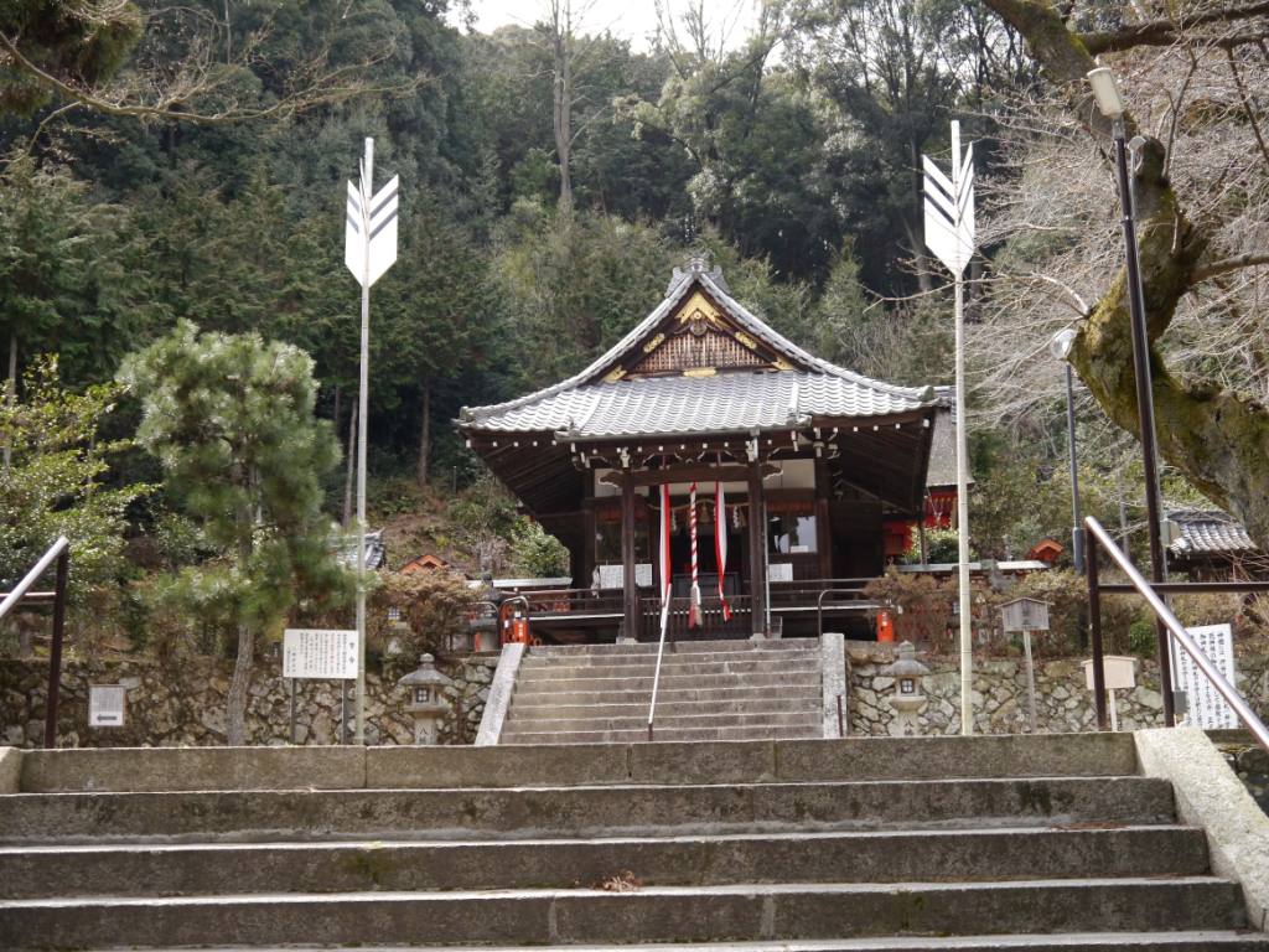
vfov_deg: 30.3
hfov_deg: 39.7
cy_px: 476
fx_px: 1760
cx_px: 634
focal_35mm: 48
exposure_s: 1/500
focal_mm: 24
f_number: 4.5
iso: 400
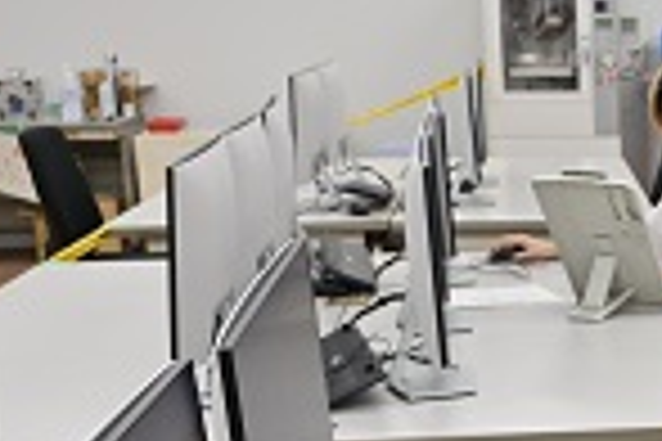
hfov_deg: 21.1
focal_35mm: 88
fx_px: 1625
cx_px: 838
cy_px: 482
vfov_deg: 15.1
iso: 1600
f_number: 7.1
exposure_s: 1/200
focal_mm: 32.5
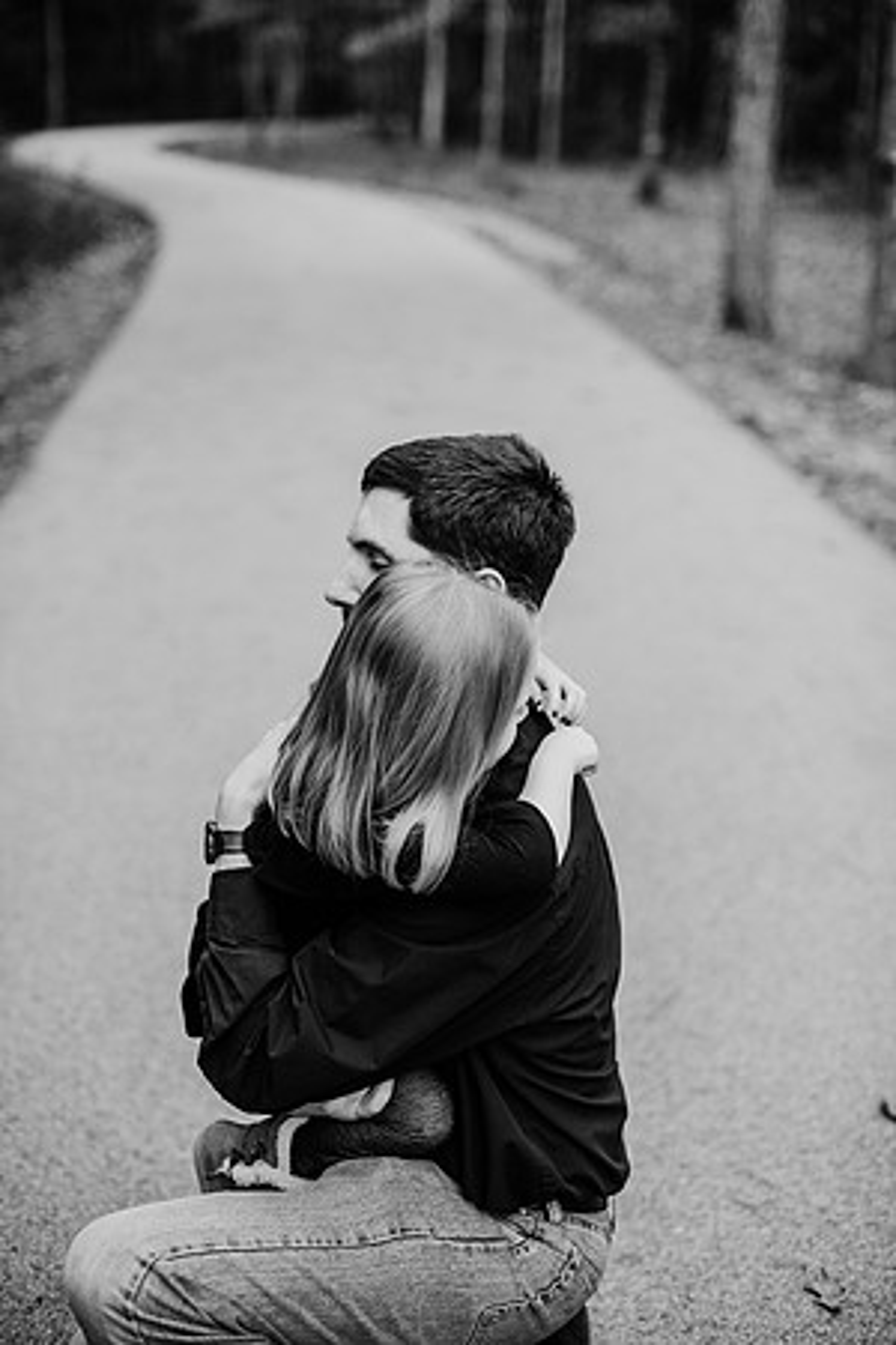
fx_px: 1867
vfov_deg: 39.6
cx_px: 448
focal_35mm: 50
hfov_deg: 27.0
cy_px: 672
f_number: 2.2
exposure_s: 1/800
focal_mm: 50
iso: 320
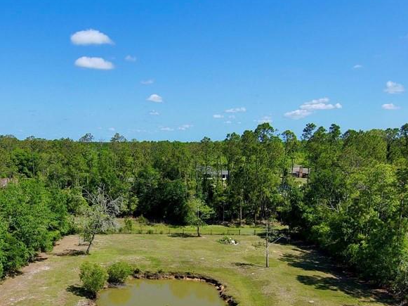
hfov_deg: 49.5
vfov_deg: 37.7
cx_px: 145
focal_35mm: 37
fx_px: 436
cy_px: 228
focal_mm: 3.7
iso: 101
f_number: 2.8
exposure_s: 1/1098
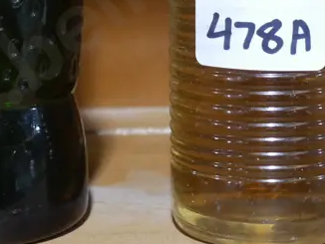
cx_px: 238
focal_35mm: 113
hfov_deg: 17.3
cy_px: -91
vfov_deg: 12.6
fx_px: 1062
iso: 1250
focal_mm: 18
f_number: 4
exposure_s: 1/60
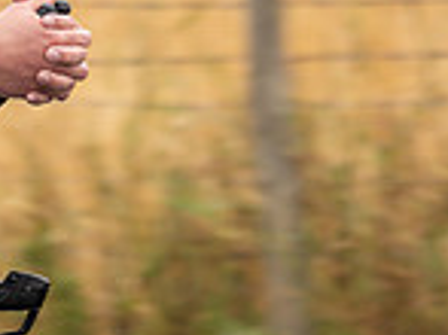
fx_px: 6285
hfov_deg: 4.1
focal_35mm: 486
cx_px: -219
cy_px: -35
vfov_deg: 3.1
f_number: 3.5
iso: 250
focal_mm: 128
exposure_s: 1/400
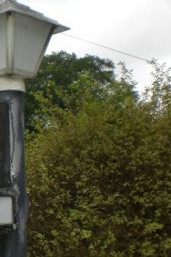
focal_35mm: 78
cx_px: -78
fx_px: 556
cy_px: 160
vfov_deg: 25.9
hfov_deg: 16.1
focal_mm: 6.3
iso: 50
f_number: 4.4
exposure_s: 1/400
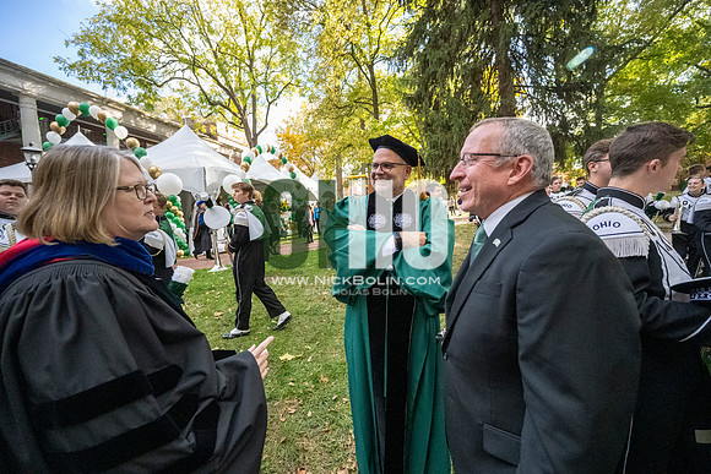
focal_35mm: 14
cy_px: 237
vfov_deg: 81.2
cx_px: 356
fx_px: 277
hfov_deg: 104.2
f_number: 4
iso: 5000
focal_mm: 14
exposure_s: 1/4000
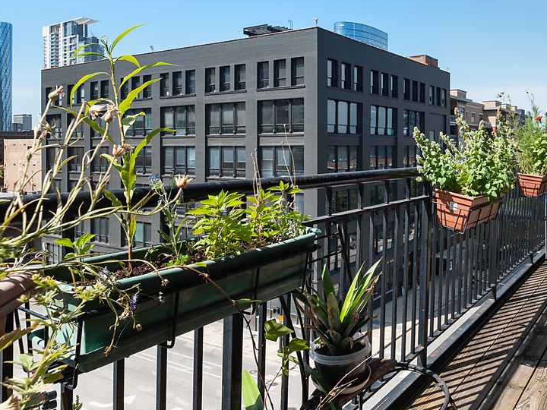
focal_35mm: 28
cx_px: 403
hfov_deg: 60.3
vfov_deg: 49.0
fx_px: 442
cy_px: 139
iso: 200
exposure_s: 1/400
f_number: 5.6
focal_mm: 7
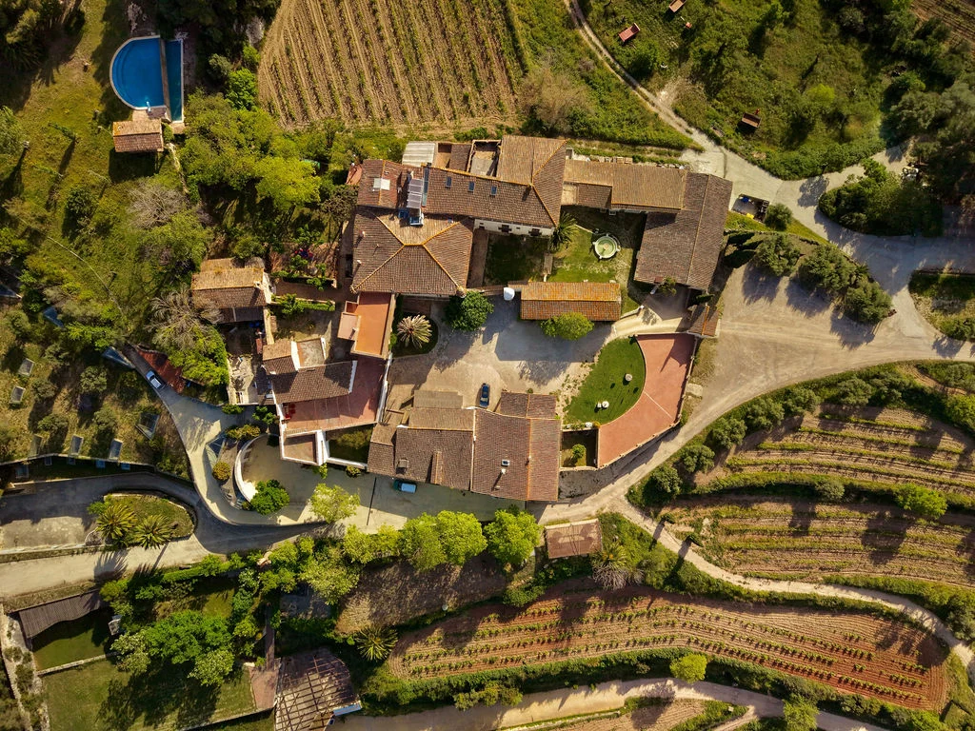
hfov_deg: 71.6
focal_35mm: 24
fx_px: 676
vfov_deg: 56.8
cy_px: 366
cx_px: 488
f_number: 1.8
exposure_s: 1/40
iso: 200
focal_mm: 8.67
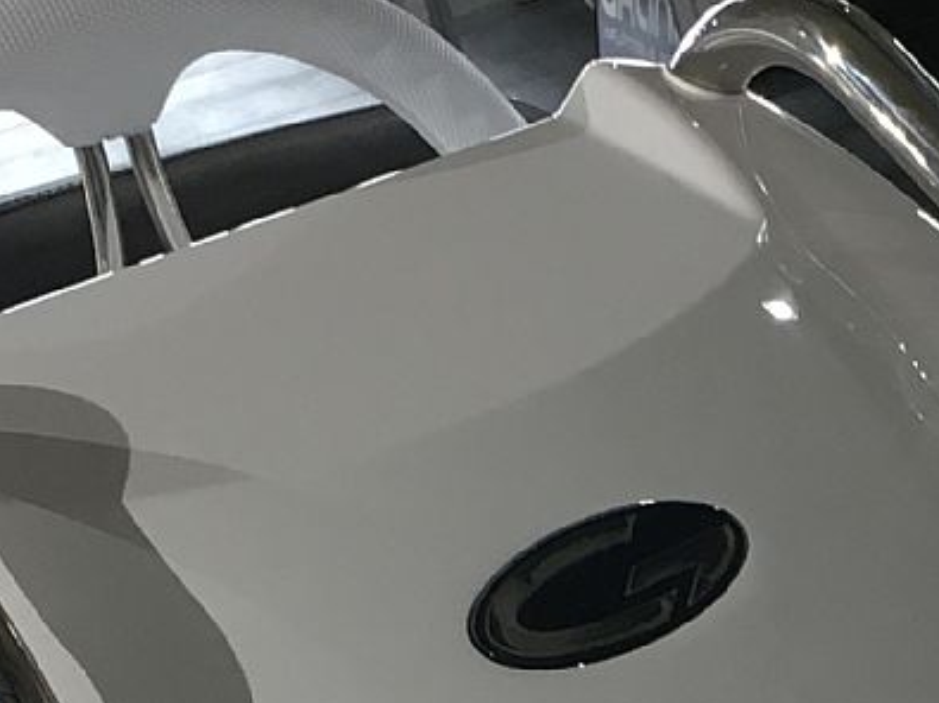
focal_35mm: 141
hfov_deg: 13.8
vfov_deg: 10.1
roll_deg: +15.7
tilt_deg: -24.8
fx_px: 3824
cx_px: 965
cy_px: 1097
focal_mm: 4.15
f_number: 2.2
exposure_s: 1/33
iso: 80
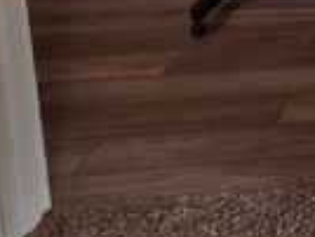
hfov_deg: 18.2
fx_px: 565
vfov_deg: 17.8
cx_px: 654
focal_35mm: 62
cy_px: -218
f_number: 1.9
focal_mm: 2.2
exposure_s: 1/120
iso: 200
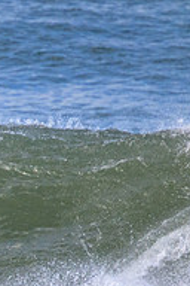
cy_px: 287
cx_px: -206
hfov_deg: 0.6
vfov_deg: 0.9
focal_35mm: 2423
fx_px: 19181
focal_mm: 800
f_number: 11
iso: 2200
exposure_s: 1/2000
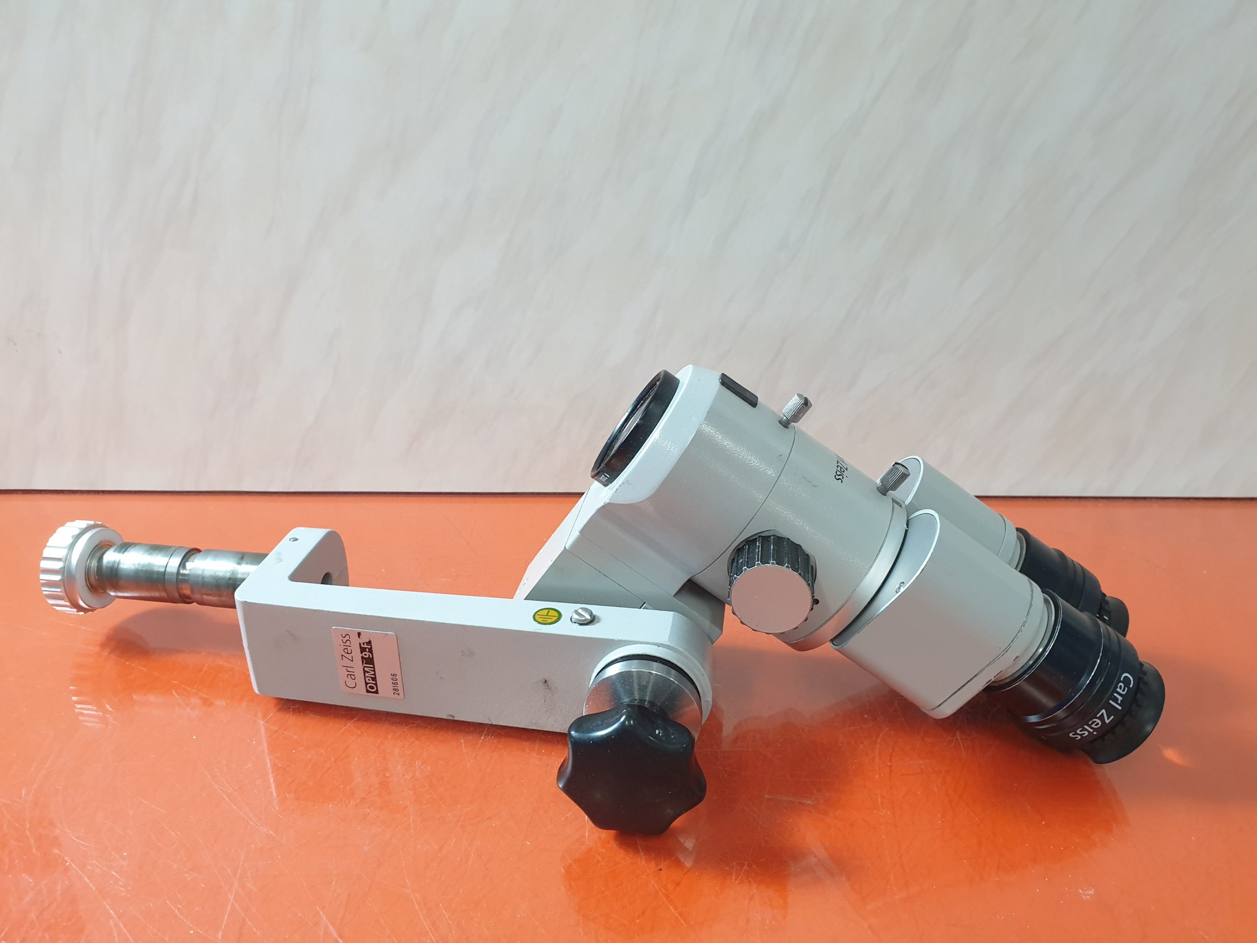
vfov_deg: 53.1
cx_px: 628
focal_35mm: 26
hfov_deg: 67.3
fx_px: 944
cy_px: 472
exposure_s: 1/33
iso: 320
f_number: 2.4
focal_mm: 4.3
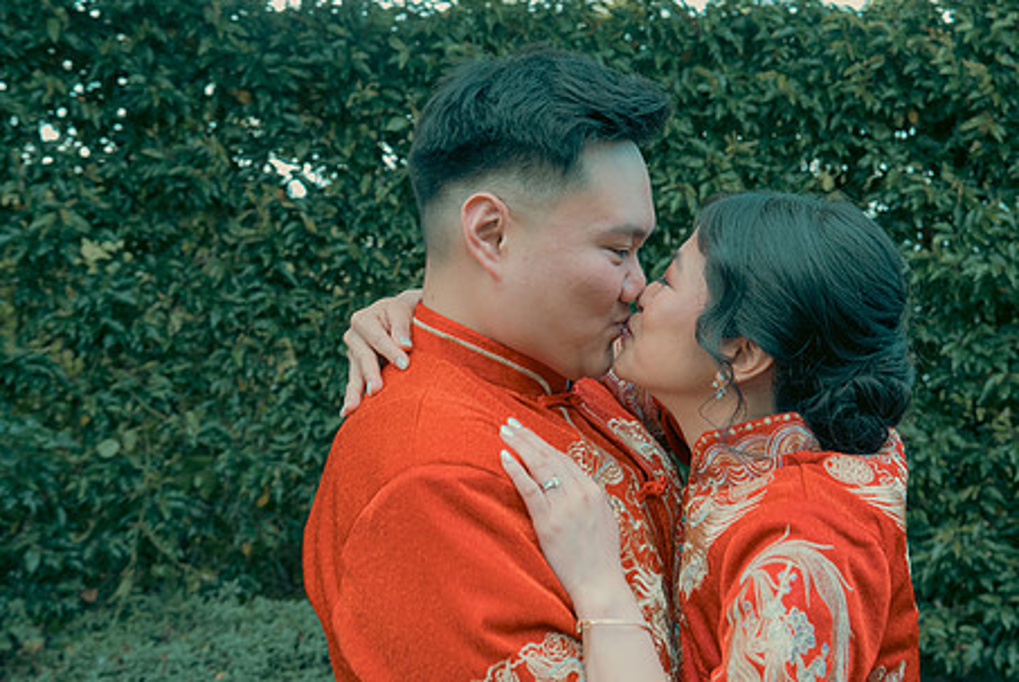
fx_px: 1558
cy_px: 433
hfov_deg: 36.0
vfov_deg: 24.6
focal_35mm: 55
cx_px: 646
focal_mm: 43
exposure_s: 1/160
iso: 640
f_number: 5.6
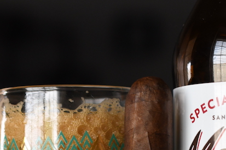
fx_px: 904
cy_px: 219
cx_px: 164
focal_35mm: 144
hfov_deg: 14.2
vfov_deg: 9.3
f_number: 4
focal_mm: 40
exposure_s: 1/160
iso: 1000
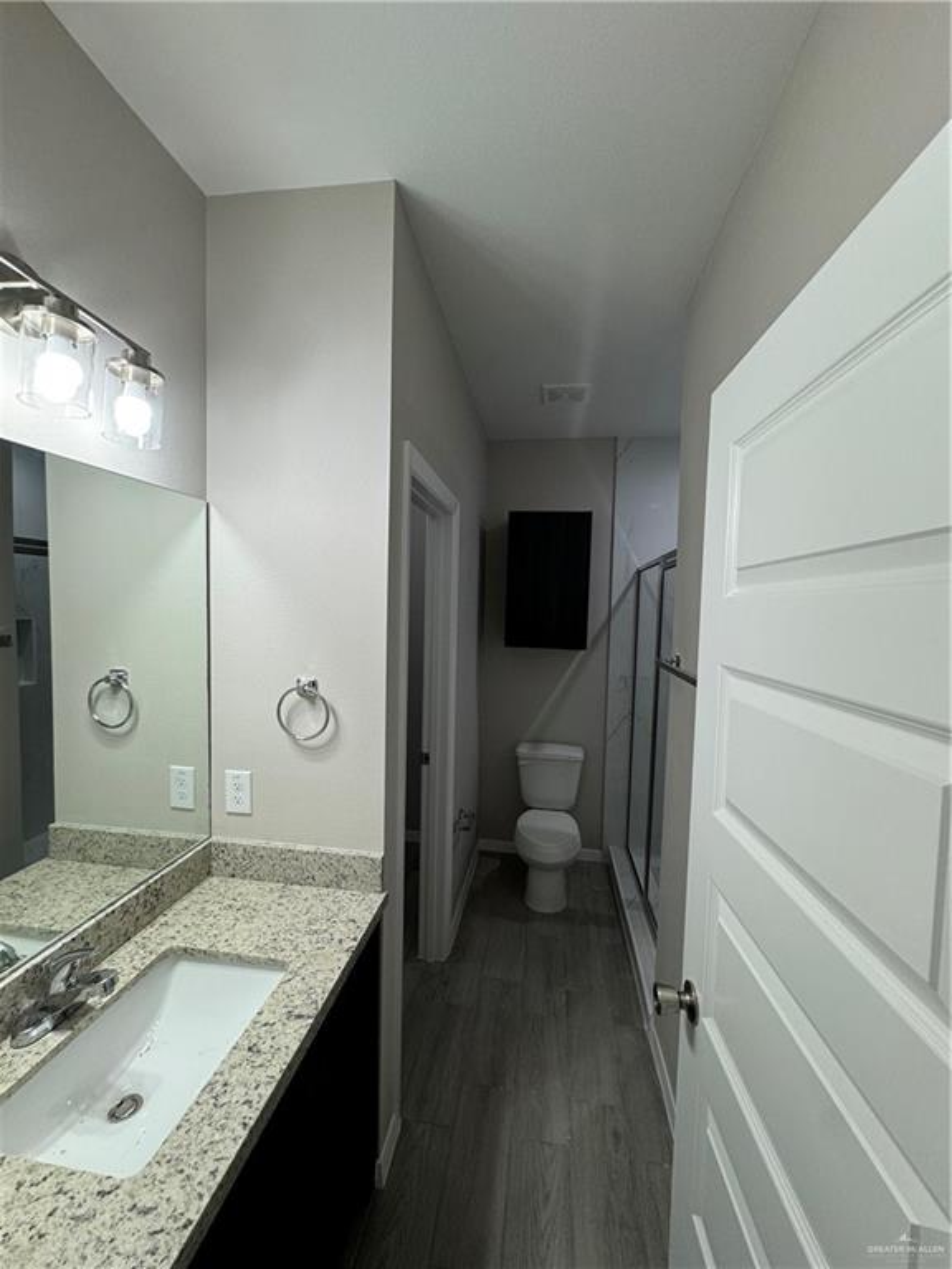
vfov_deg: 102.1
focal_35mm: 14
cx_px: 476
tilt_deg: -2.8
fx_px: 513
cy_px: 634
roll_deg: -0.7
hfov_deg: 85.7
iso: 160
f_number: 2.2
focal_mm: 2.22
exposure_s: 1/120
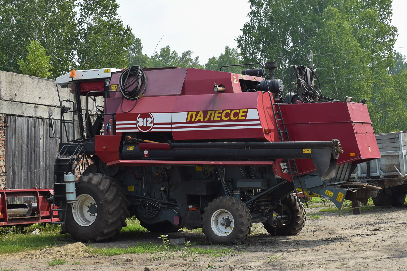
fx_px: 678
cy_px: 136
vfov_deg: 22.6
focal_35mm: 60
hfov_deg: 33.4
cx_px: 204
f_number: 9
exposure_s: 1/320
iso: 200
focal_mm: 40
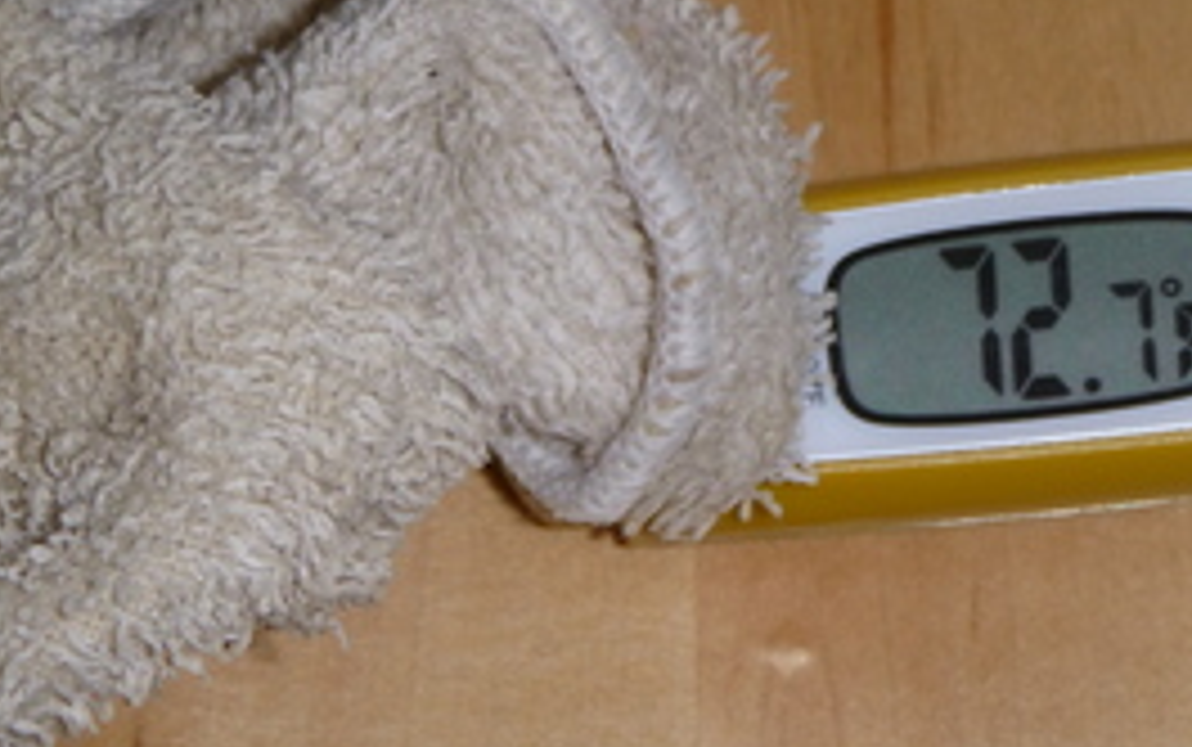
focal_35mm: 132
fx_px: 4291
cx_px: 639
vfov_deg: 9.9
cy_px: 349
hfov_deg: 15.8
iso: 100
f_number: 5.4
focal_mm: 11.9
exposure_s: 1/60
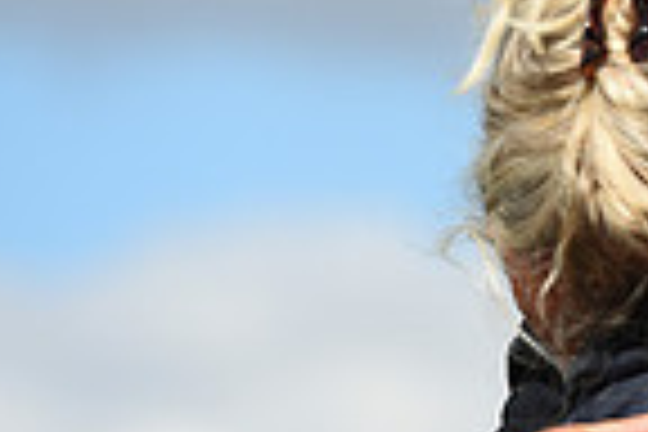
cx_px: 1233
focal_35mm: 707
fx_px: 12725
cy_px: 135
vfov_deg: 1.9
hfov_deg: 2.9
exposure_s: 1/1600
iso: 200
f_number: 5.6
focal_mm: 175
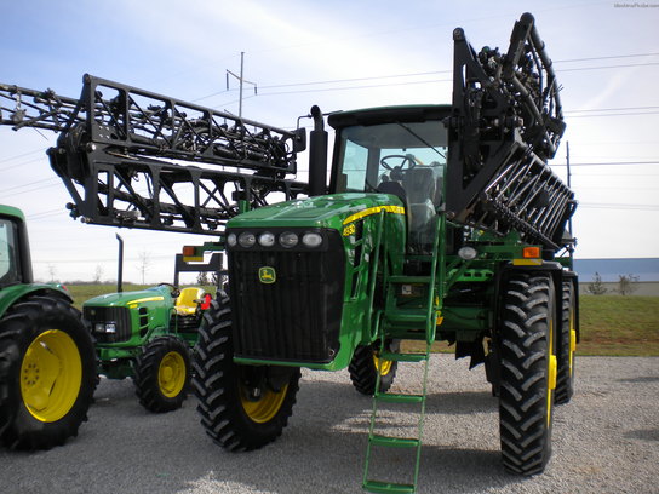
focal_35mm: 35
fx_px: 666
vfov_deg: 40.7
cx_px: 330
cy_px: 247
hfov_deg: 52.6
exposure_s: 1/467
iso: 80
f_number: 4.6
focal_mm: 6.3
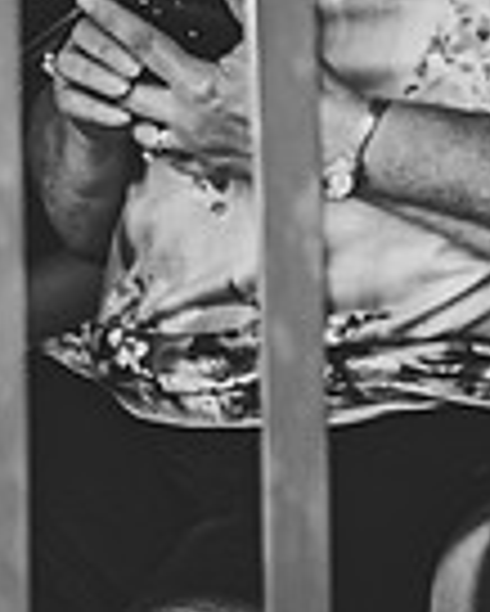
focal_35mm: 406
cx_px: -1033
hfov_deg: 3.7
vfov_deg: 4.8
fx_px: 7352
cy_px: 232
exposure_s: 1/4000
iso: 1000
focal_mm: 75
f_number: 2.8
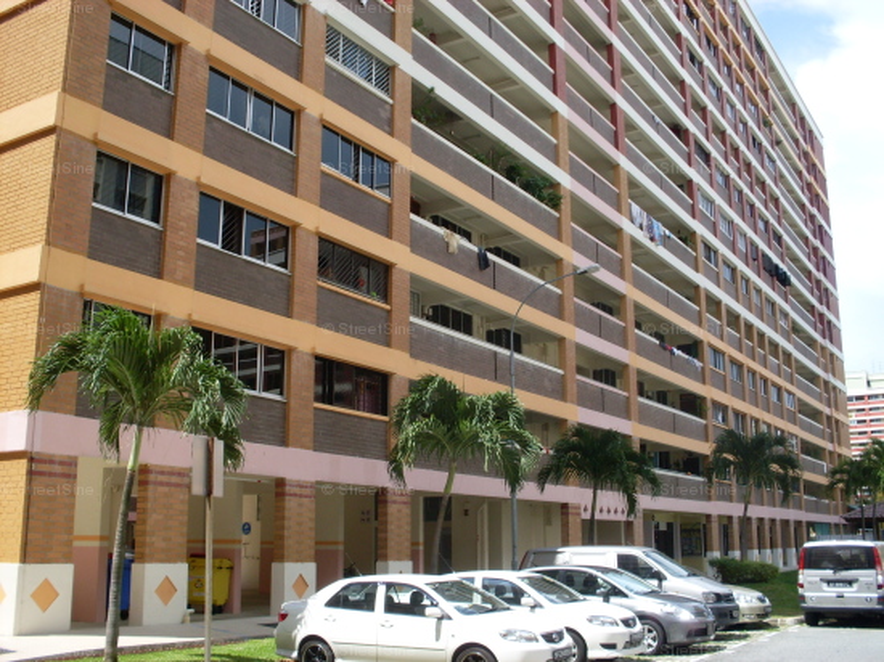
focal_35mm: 38
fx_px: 970
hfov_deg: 49.0
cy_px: 331
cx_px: 442
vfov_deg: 37.7
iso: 80
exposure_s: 1/125
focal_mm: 6.3
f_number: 8.4
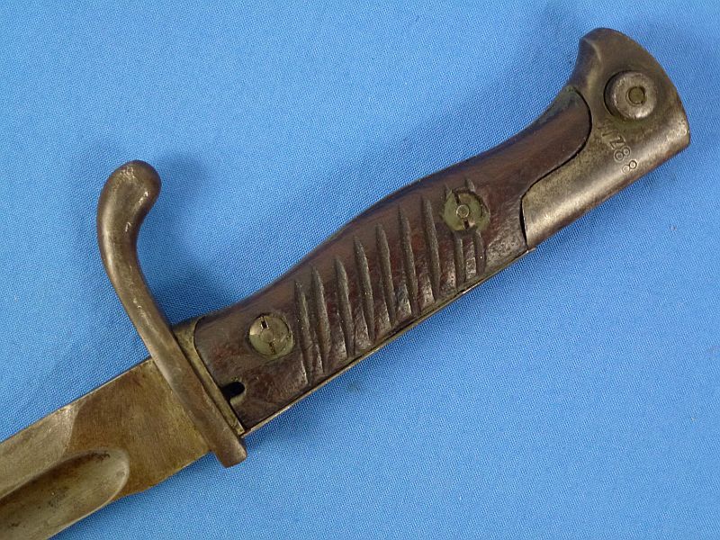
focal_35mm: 61
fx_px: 1269
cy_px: 270
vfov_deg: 24.0
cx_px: 360
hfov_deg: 31.7
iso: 400
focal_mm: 10.9
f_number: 4.5
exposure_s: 1/60
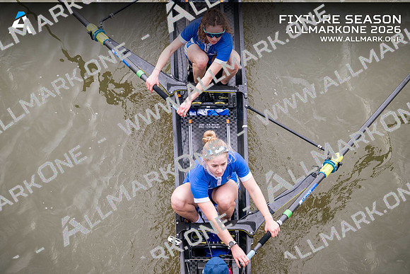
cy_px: 137
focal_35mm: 115
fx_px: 1310
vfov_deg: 11.9
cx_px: 205
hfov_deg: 17.8
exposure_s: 1/1250
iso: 500
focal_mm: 115
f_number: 2.8
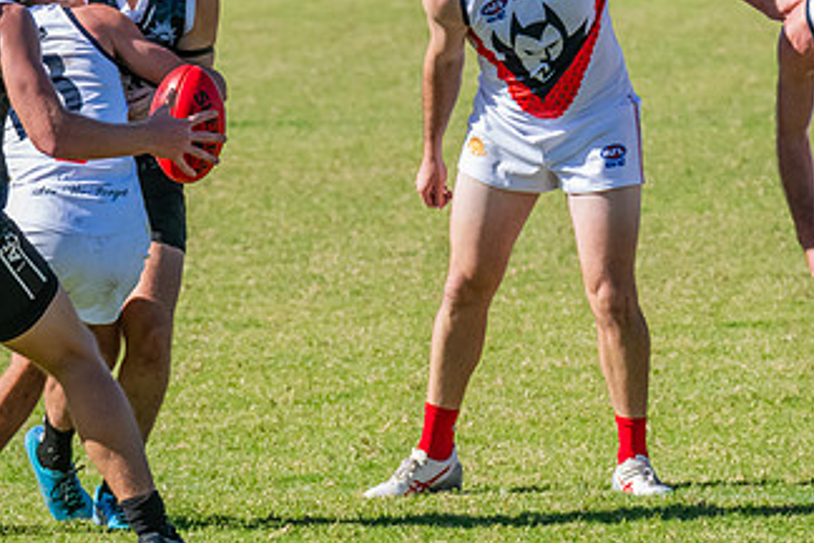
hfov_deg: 2.3
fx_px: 20281
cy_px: 261
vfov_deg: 1.5
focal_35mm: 897
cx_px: -3
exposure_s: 1/1600
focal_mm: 340
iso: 1600
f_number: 11
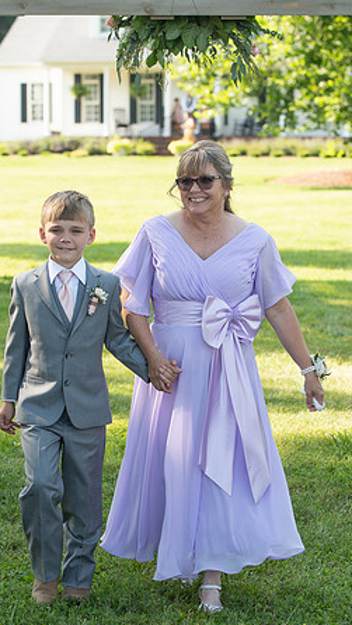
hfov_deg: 8.9
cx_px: 198
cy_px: 343
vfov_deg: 15.8
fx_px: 2256
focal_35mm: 136
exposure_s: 1/200
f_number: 4
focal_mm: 78
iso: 100
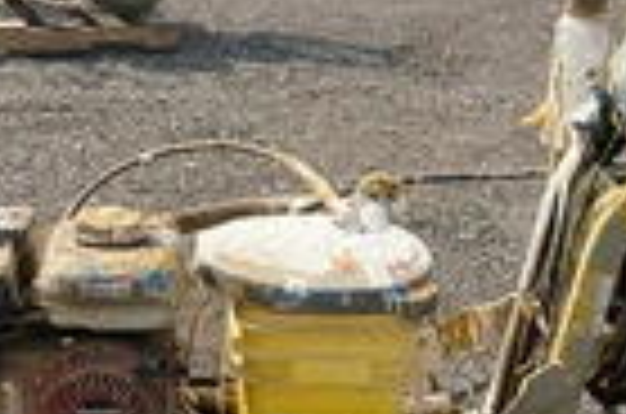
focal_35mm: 87
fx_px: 1509
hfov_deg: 23.4
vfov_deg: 15.5
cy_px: 333
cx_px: 356
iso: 25
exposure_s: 1/978
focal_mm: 3
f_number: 1.8
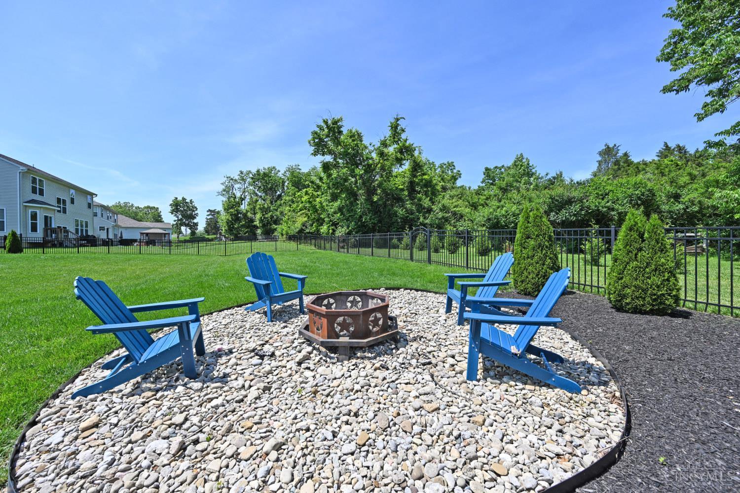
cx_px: 370
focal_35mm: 14
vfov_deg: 81.2
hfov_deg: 104.3
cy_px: 246
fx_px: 288
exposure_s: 1/400
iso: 100
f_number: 7.1
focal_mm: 14
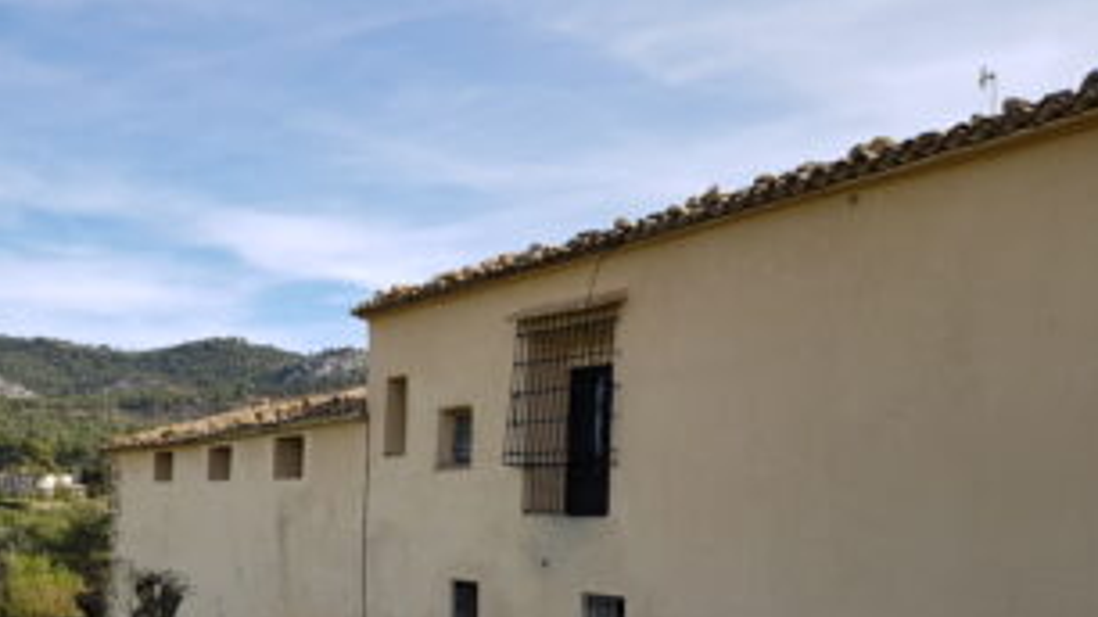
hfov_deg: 53.5
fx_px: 1077
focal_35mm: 37
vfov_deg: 30.8
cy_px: 531
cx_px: 427
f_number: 1.7
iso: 40
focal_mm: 4.2
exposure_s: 1/1508
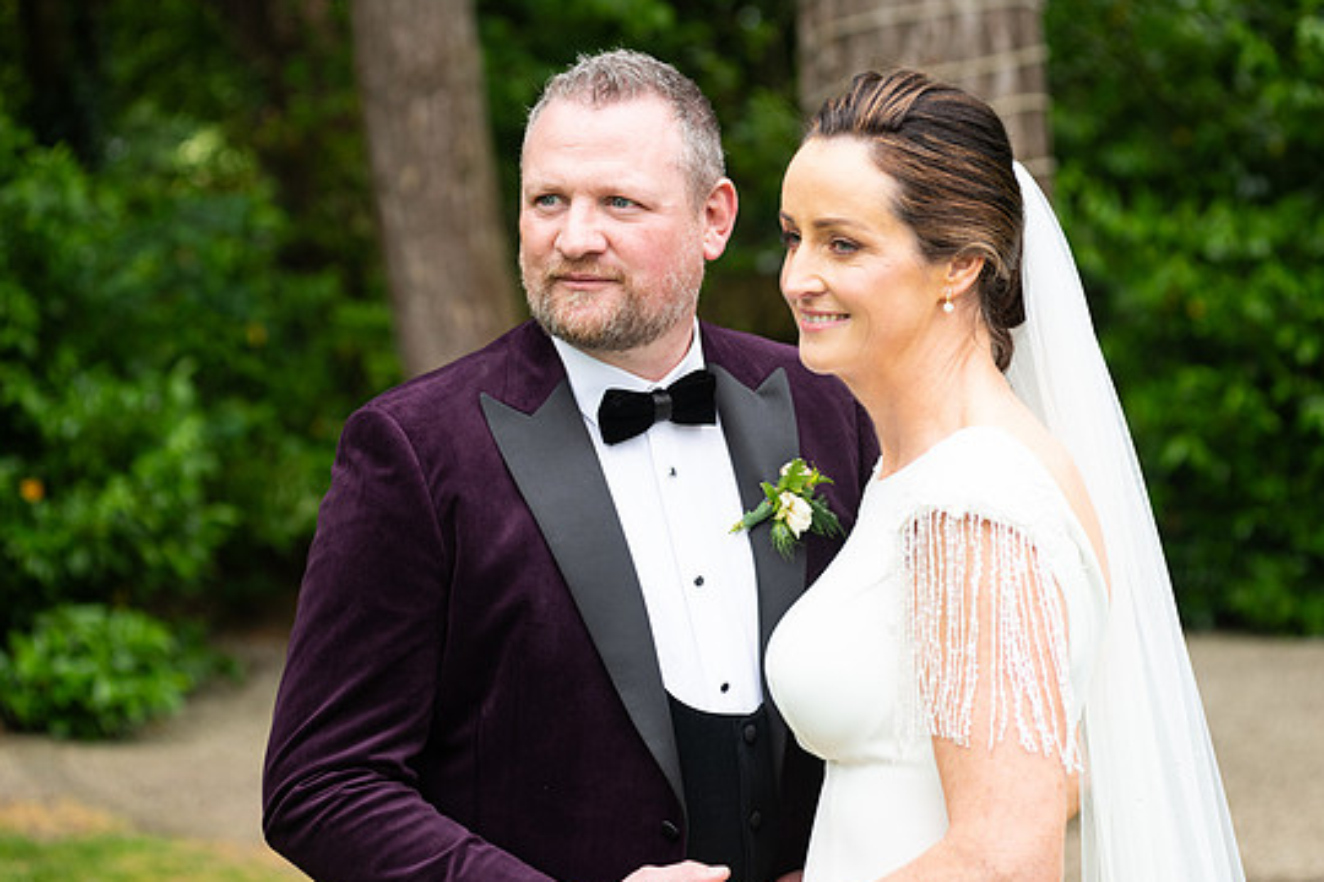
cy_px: 469
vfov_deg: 15.9
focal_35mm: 86
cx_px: 687
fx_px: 3163
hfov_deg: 23.6
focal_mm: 80
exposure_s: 1/200
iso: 250
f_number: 3.5
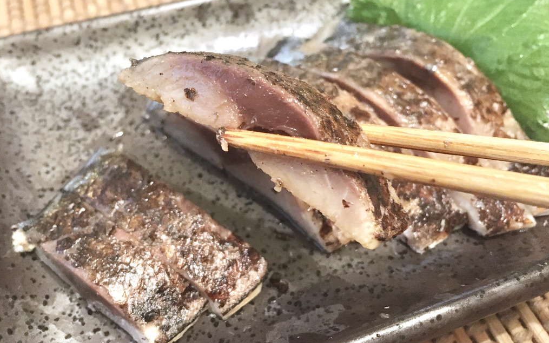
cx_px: 273
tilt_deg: -50.9
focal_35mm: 31
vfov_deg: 40.6
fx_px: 464
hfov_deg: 61.2
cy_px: 150
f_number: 2.2
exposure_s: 1/15
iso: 320
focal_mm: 4.15
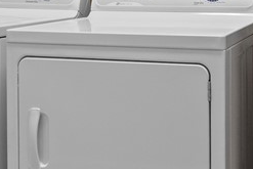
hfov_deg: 30.0
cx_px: 189
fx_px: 464
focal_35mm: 66
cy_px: -17
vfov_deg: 19.7
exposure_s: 1/30
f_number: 4.5
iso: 800
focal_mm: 10
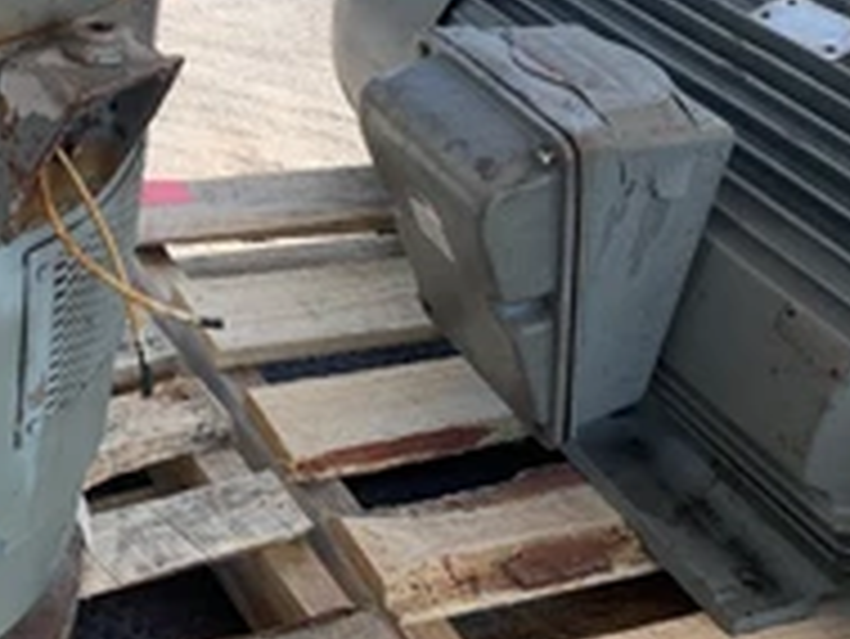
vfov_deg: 25.8
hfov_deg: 32.3
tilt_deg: -27.0
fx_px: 1351
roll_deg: -4.2
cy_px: 68
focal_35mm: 55
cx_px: 9
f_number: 1.8
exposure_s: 1/639
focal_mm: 4.25
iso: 25
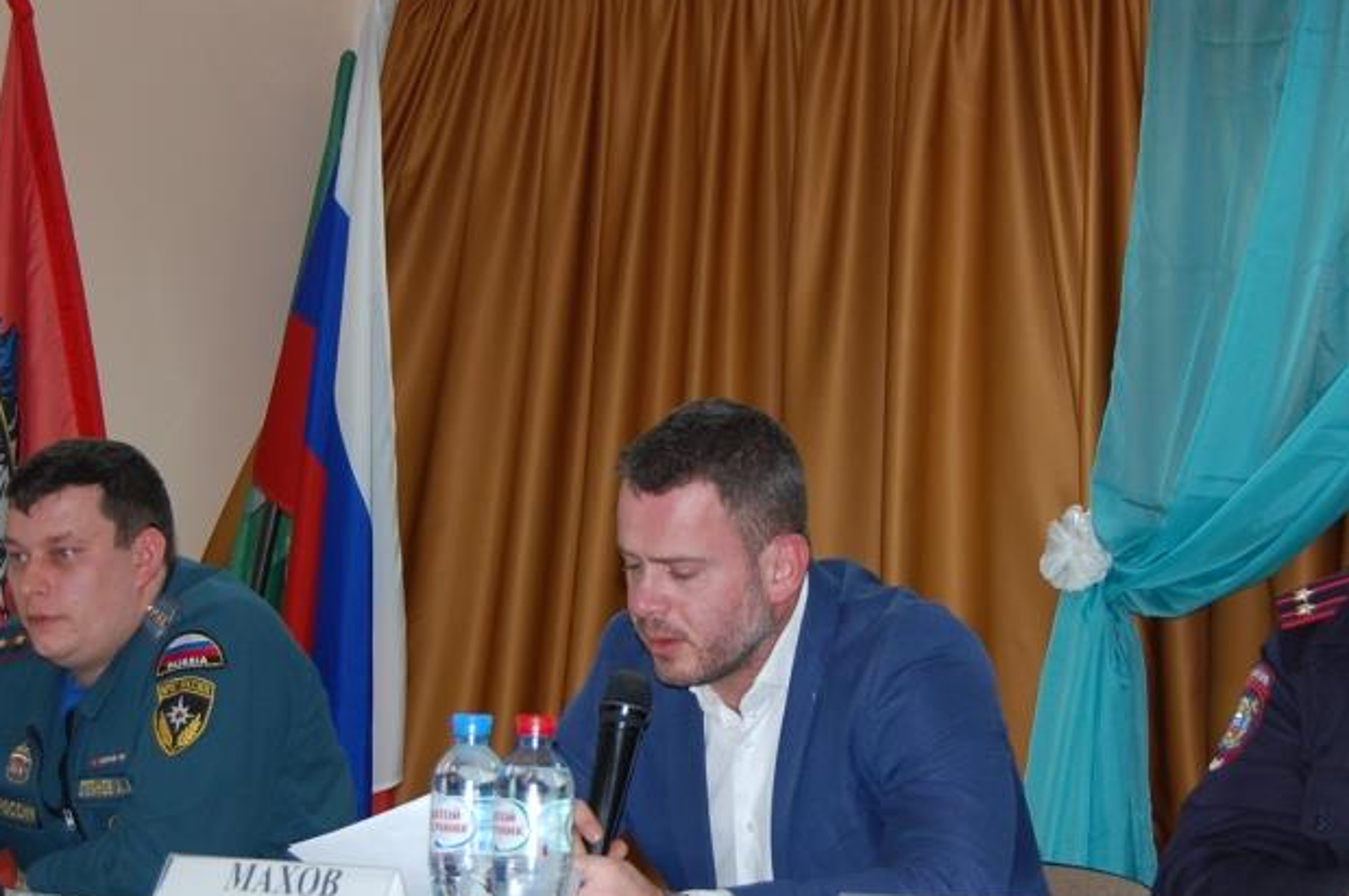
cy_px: 474
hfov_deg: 23.4
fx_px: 3249
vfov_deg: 15.7
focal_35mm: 87
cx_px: 758
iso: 400
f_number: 4.8
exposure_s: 1/60
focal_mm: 35
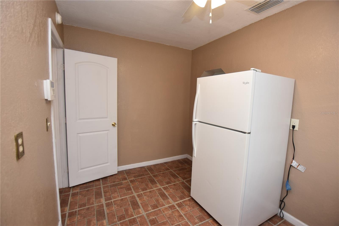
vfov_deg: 77.3
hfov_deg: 100.4
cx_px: 170
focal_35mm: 15
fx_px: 141
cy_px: 113
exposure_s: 1/60
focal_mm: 10
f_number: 4
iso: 280
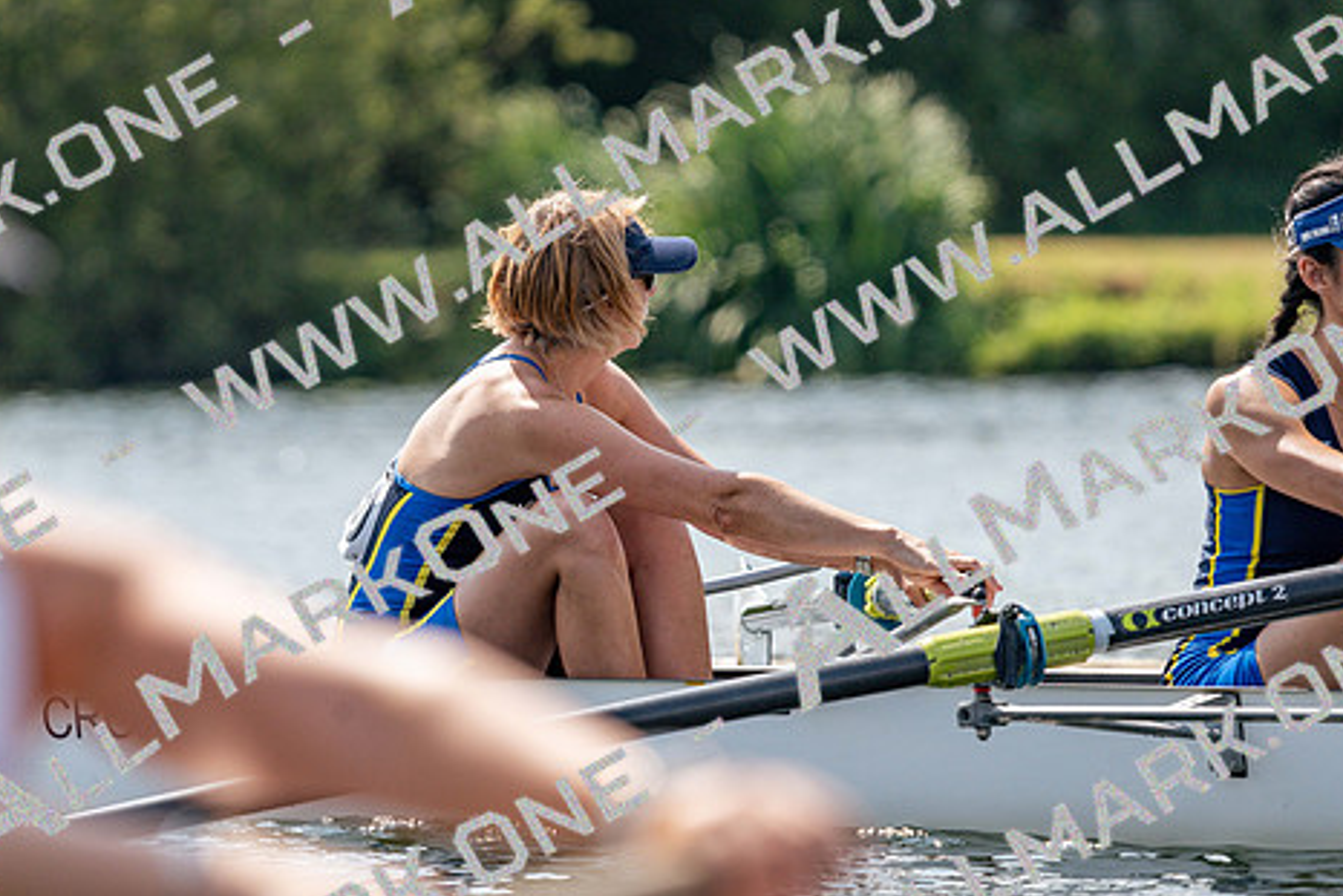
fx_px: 18172
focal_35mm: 487
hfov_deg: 4.2
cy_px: 439
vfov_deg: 2.8
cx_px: 539
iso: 320
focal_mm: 391
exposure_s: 1/1600
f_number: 6.3
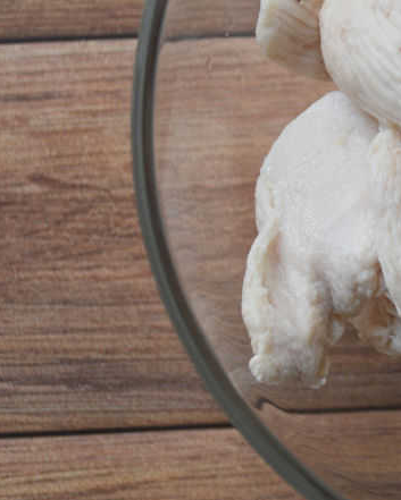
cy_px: 121
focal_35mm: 143
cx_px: 555
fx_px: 2121
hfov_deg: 10.5
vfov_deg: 13.4
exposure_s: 1/250
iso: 800
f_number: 4
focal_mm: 32
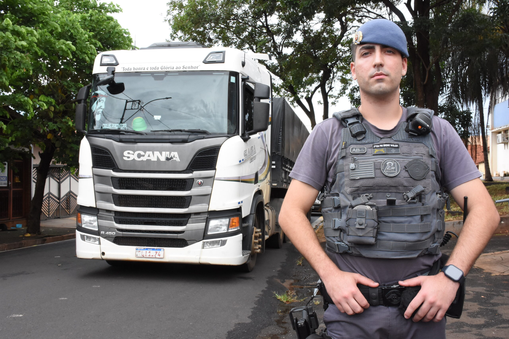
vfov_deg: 38.4
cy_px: 170
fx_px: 488
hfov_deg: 55.1
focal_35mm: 34
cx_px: 254
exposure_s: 1/125
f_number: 18
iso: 2000
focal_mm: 23
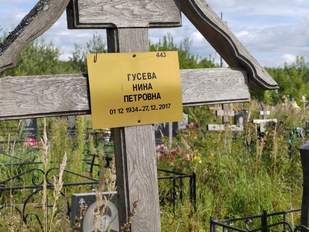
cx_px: 147
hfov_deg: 25.6
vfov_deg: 19.4
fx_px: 679
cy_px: 106
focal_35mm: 76
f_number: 1.9
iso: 100
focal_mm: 5.52
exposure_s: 1/1100
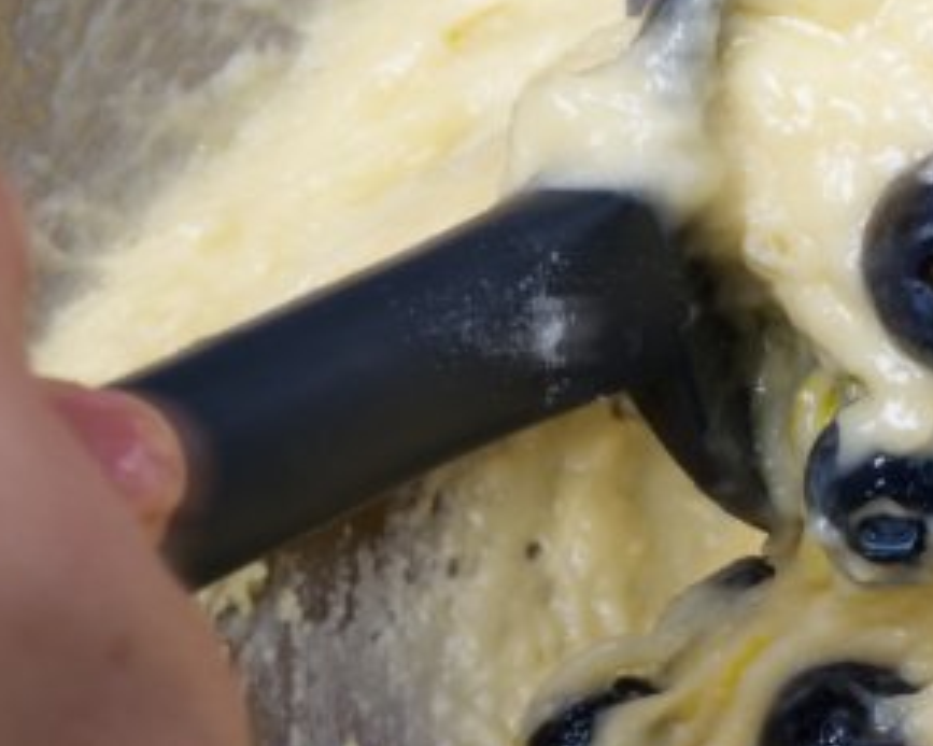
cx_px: 1133
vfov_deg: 5.9
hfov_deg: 7.3
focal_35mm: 261
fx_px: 7205
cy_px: 686
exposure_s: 1/100
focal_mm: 67
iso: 200
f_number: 11
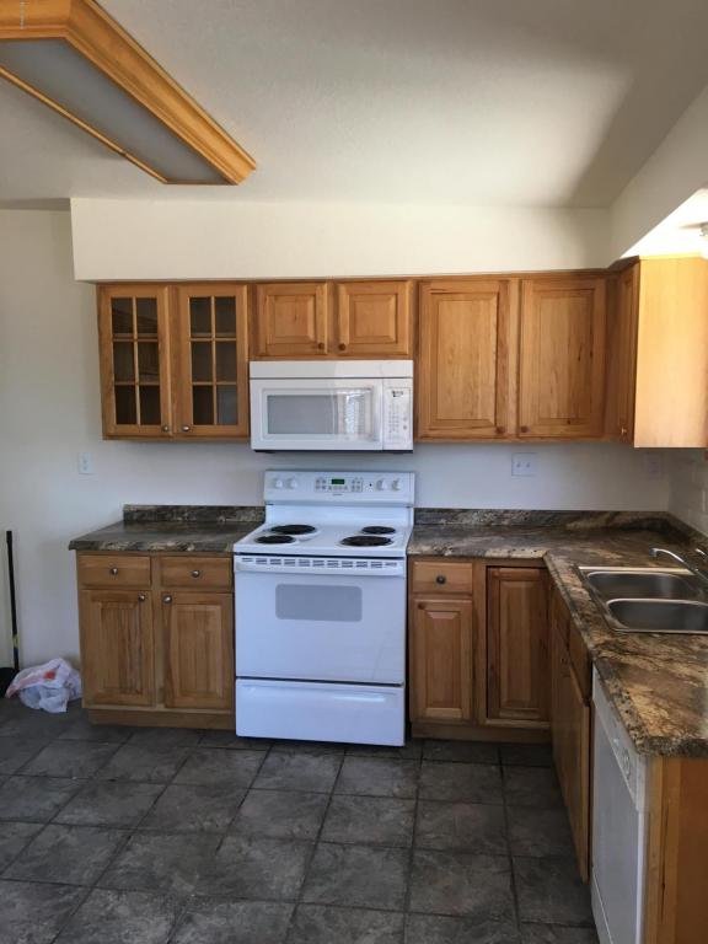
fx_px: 791
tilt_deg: -4.9
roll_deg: +0.0
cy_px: 472
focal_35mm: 29
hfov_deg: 48.2
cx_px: 354
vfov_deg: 61.7
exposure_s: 1/40
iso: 25
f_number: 2.2
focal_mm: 4.15
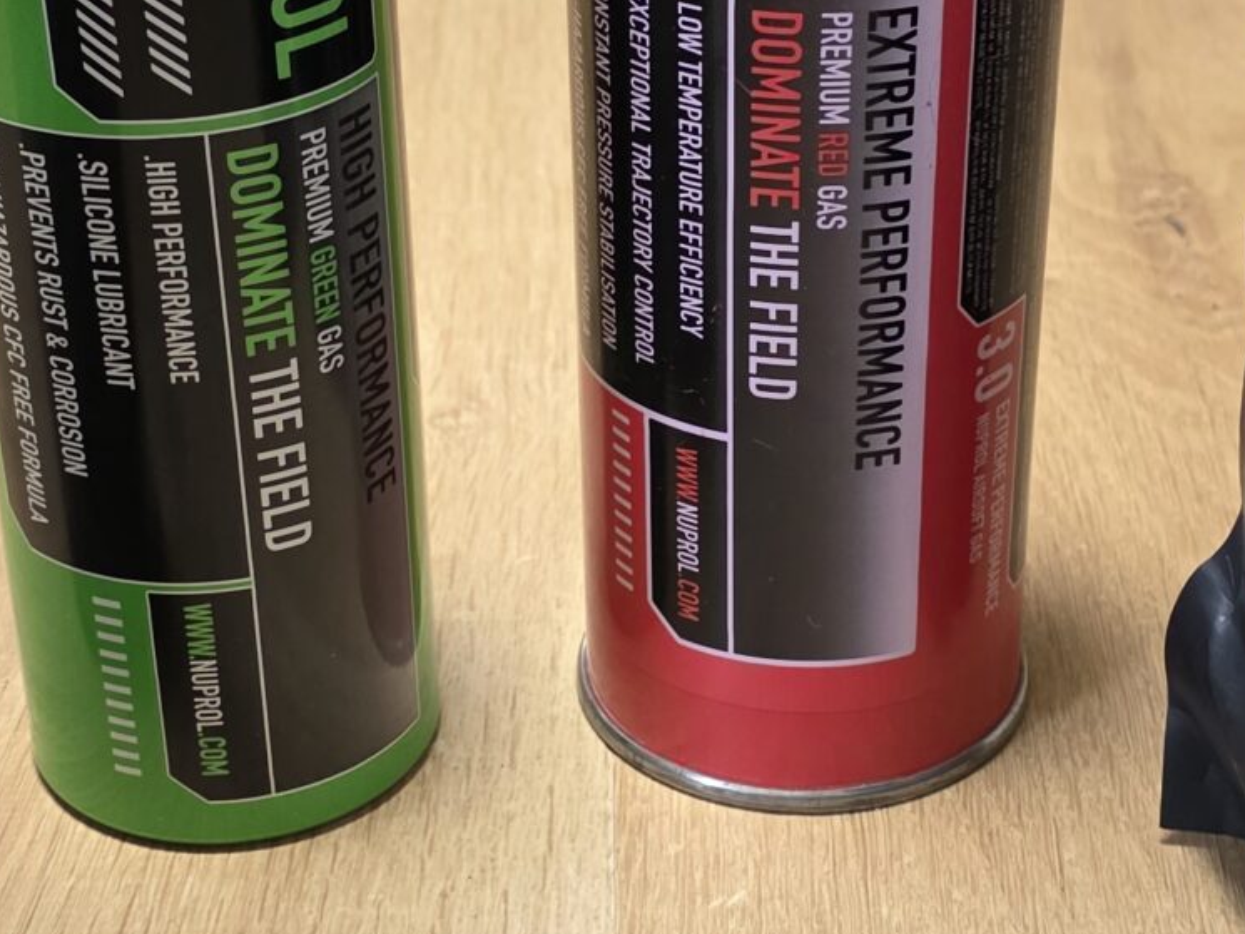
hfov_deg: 24.7
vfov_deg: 18.7
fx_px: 2842
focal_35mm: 79
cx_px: 729
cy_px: 451
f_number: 1.7
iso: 1000
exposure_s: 1/120
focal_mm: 6.3
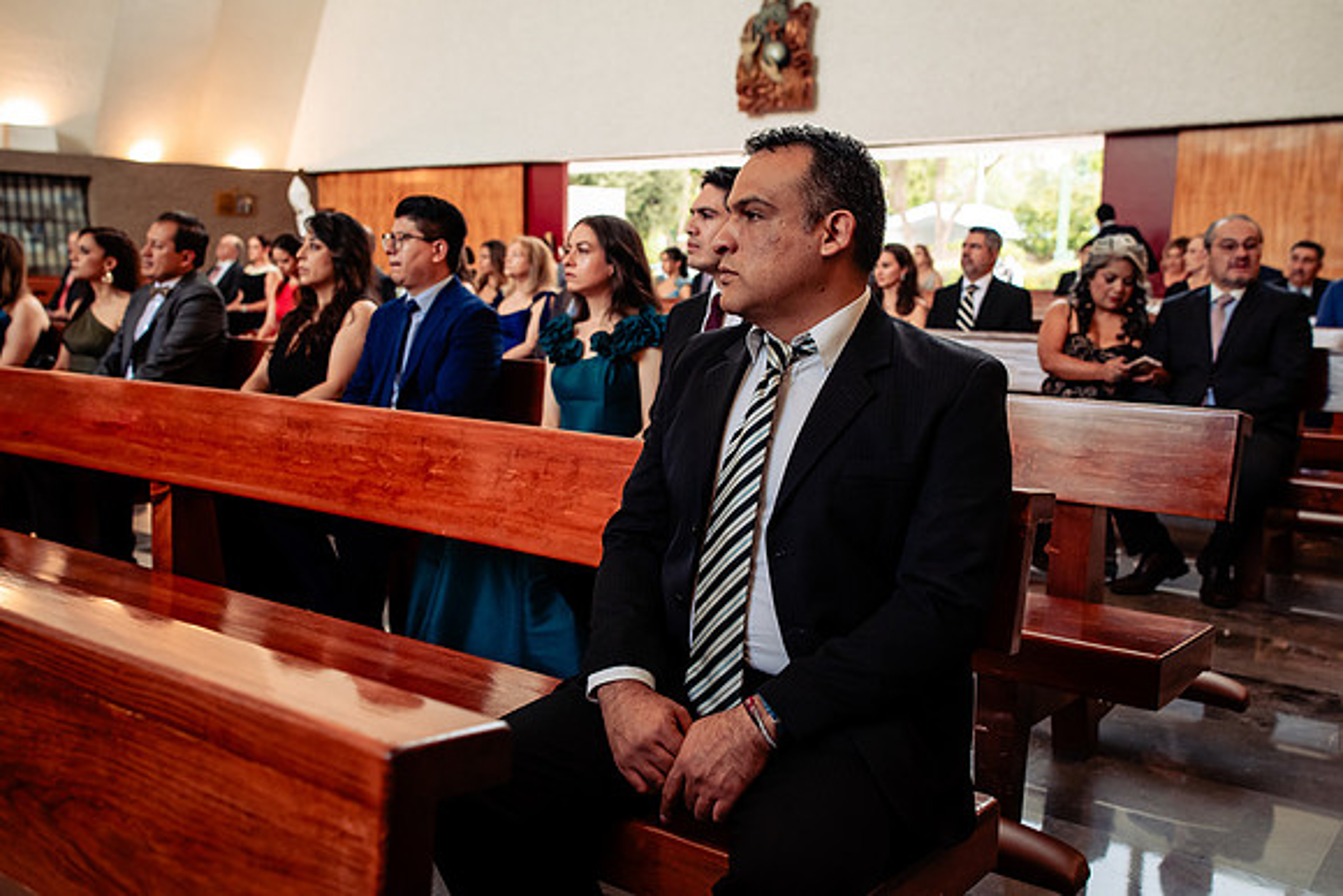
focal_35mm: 35
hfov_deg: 54.4
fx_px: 1306
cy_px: 448
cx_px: 672
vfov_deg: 37.9
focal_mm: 35
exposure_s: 1/125
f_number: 4.5
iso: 1600
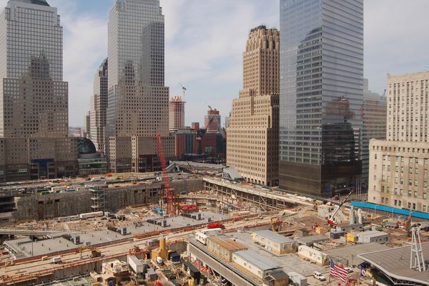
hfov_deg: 58.5
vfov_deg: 41.1
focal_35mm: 32
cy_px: 139
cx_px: 184
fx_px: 381
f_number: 8
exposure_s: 1/250
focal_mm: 18
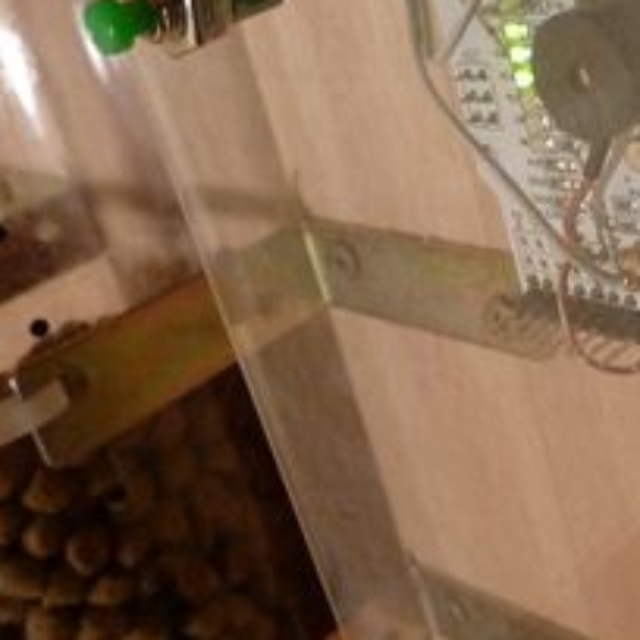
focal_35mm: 52
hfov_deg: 31.6
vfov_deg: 32.5
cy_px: 207
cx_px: 549
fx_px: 1088
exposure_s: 1/10
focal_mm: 4.1
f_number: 3.3
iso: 400
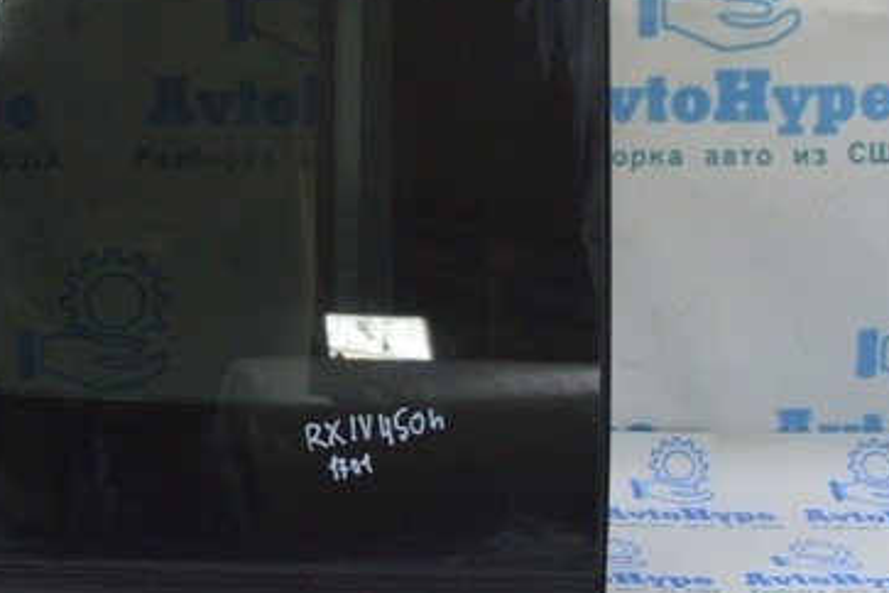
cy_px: -104
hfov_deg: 19.9
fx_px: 2296
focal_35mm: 93
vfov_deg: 14.3
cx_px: -309
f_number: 5.6
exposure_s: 1/20
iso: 400
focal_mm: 22
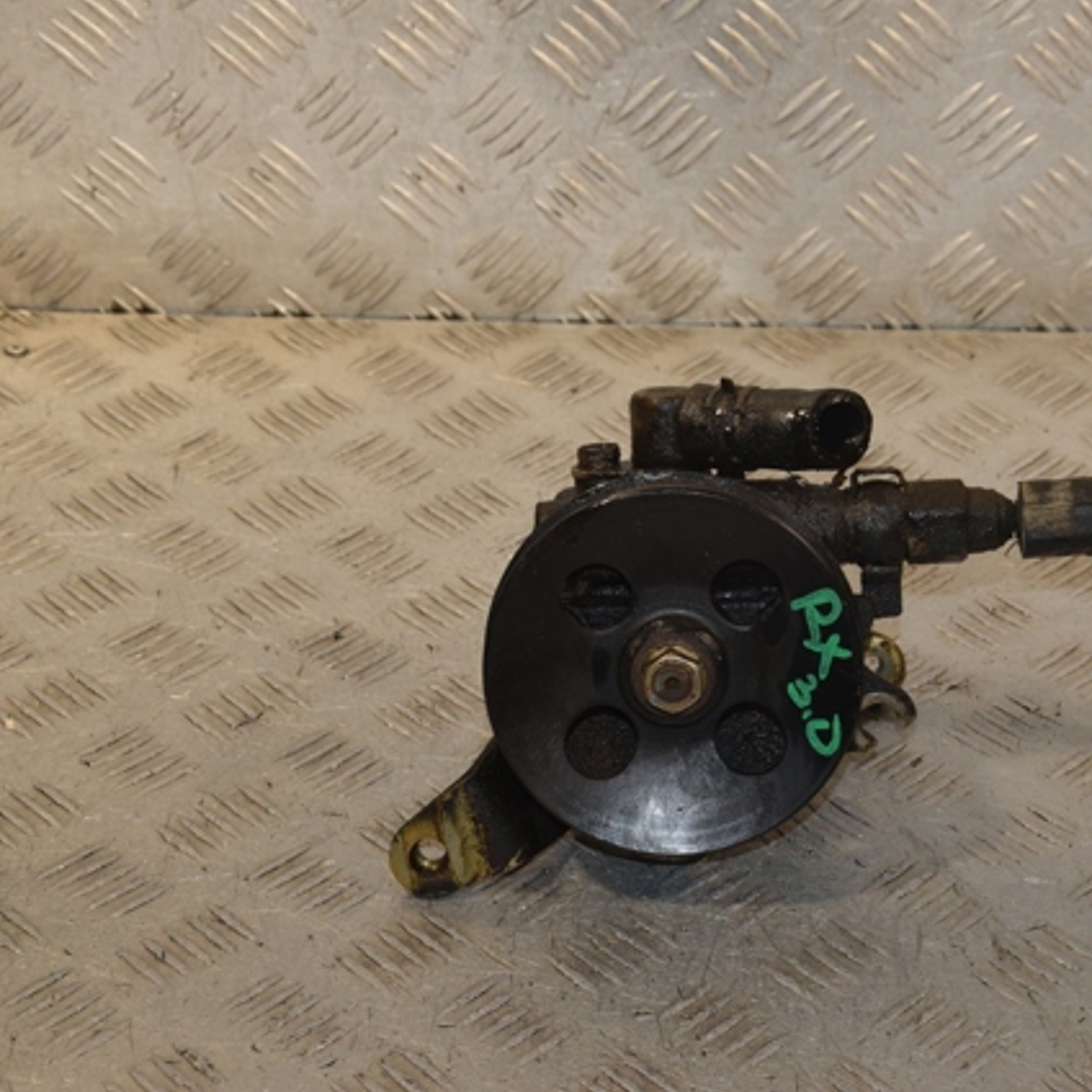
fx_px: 3092
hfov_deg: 20.0
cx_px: 680
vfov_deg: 20.0
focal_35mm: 87
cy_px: 546
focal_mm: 45
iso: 800
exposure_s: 1/200
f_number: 7.1
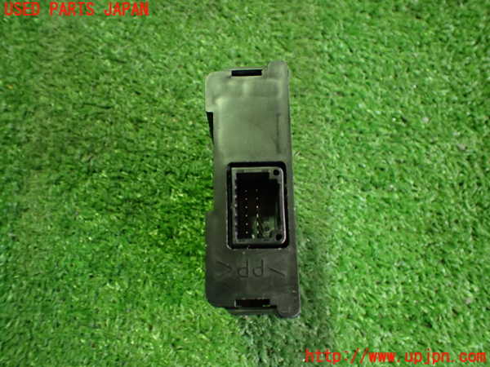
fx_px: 425
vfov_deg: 46.8
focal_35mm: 30
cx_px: 245
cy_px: 184
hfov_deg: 60.0
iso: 800
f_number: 2.3
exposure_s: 1/40
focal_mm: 5.4
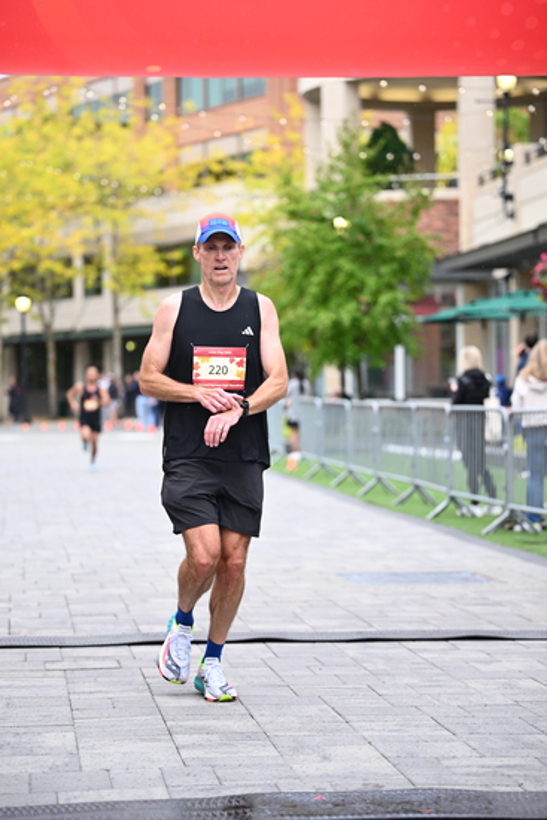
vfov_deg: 21.7
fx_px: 2141
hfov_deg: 14.6
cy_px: 410
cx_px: 274
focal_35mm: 94
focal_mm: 94
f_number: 2.8
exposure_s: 1/1250
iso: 1250
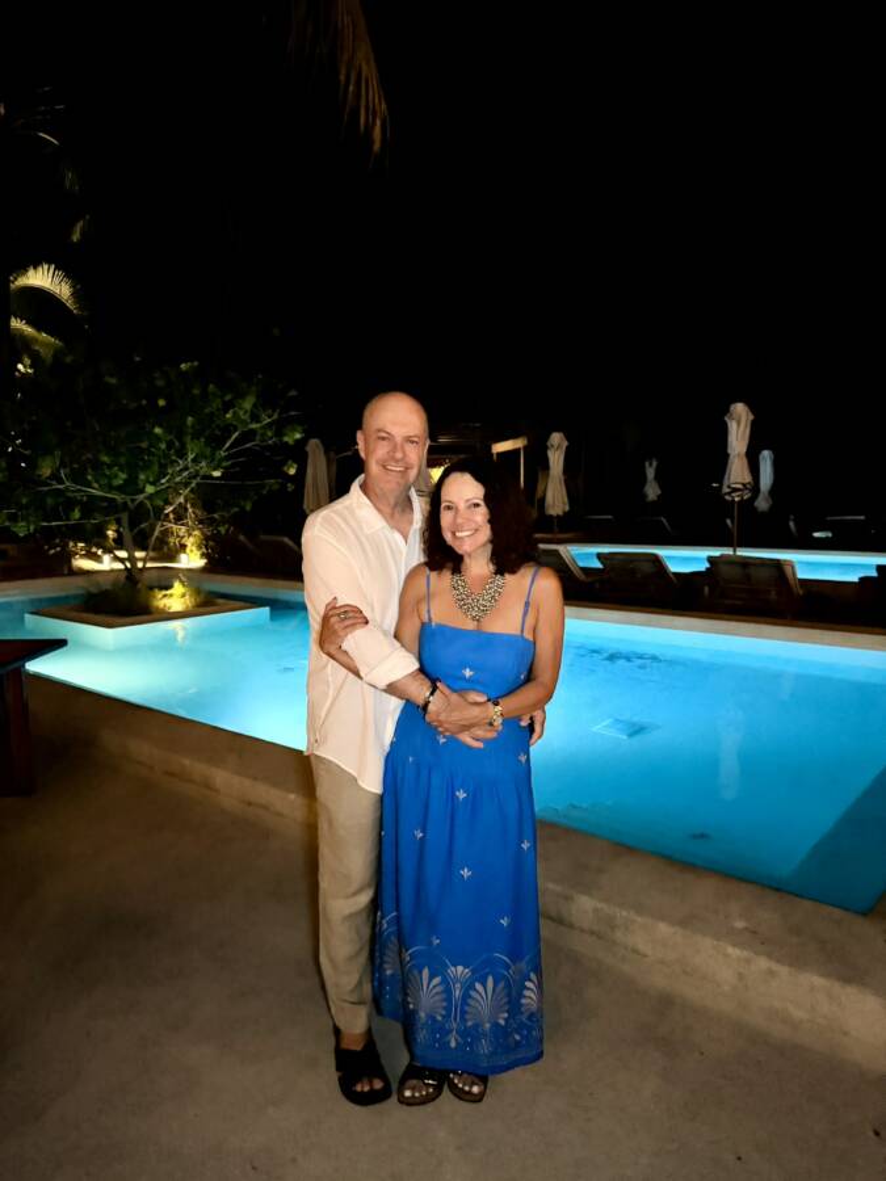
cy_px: 590
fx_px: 819
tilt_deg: -7.1
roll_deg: +0.1
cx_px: 443
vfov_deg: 71.6
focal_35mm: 24
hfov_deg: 56.8
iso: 1000
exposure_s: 1/30
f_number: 1.78
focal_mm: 6.76
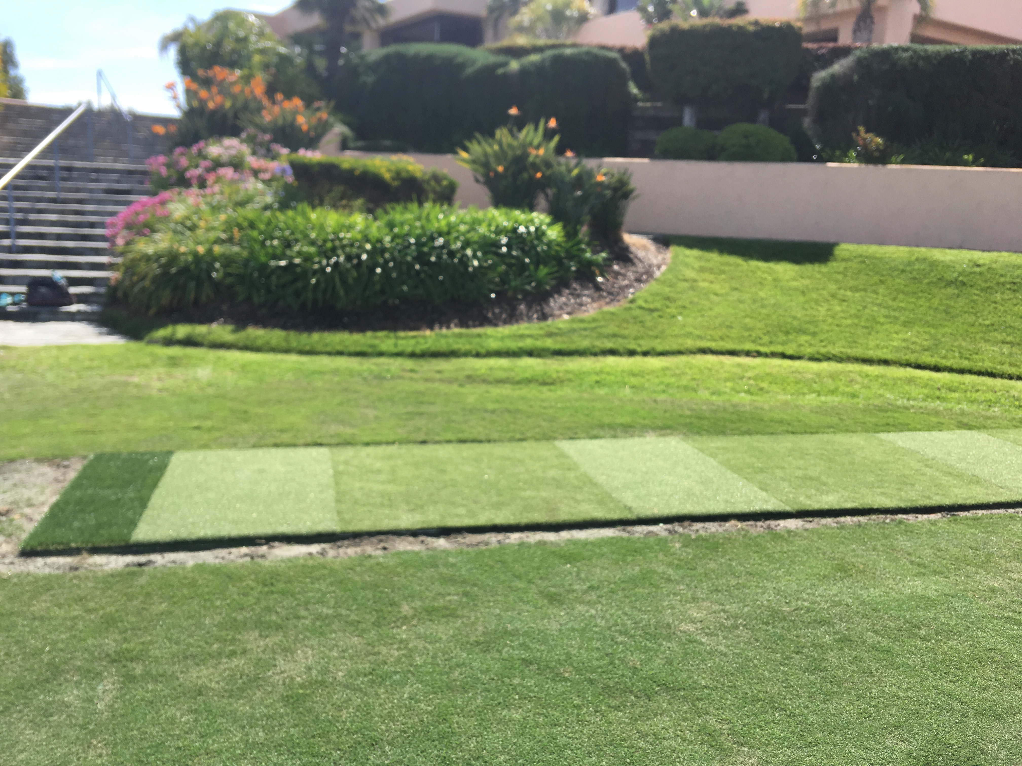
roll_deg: -2.9
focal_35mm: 29
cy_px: 383
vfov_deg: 48.2
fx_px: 856
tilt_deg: -10.8
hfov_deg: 61.7
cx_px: 511
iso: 25
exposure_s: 1/855
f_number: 2.2
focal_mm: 4.15
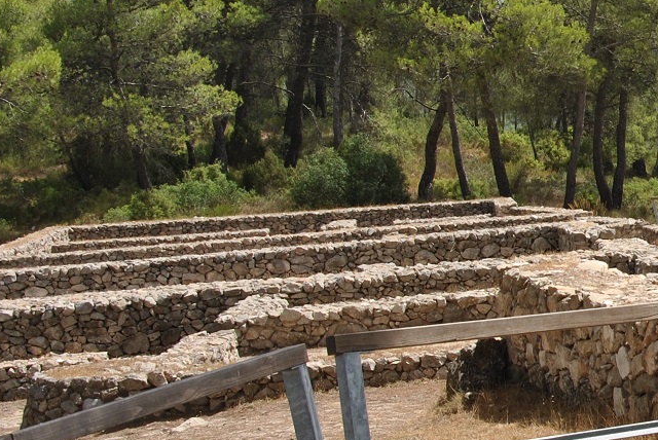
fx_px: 2159
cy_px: 158
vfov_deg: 11.6
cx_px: 904
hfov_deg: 16.2
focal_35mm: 118
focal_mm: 26
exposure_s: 1/200
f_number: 9
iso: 100
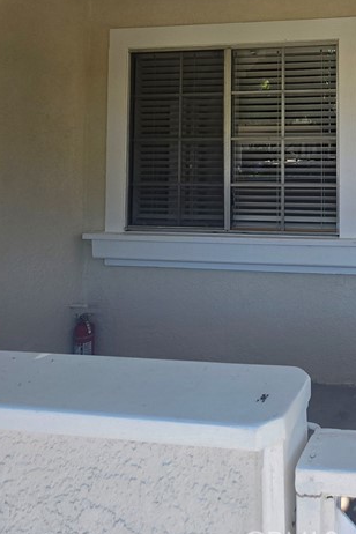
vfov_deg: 57.7
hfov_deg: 36.5
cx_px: 396
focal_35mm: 30
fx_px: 445
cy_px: 114
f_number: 1.9
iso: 32
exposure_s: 1/265
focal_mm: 2.2
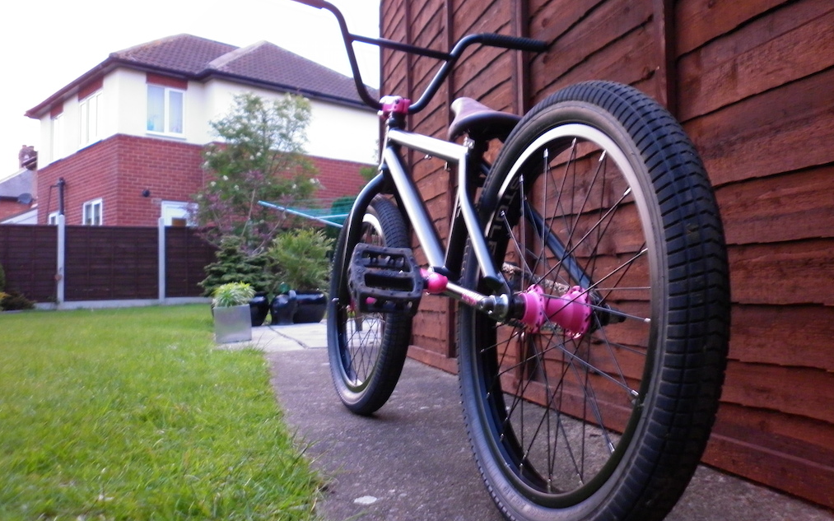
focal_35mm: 30
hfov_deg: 62.9
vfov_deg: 41.8
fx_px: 682
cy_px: 239
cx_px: 415
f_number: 2.8
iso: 200
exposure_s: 1/8
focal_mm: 5
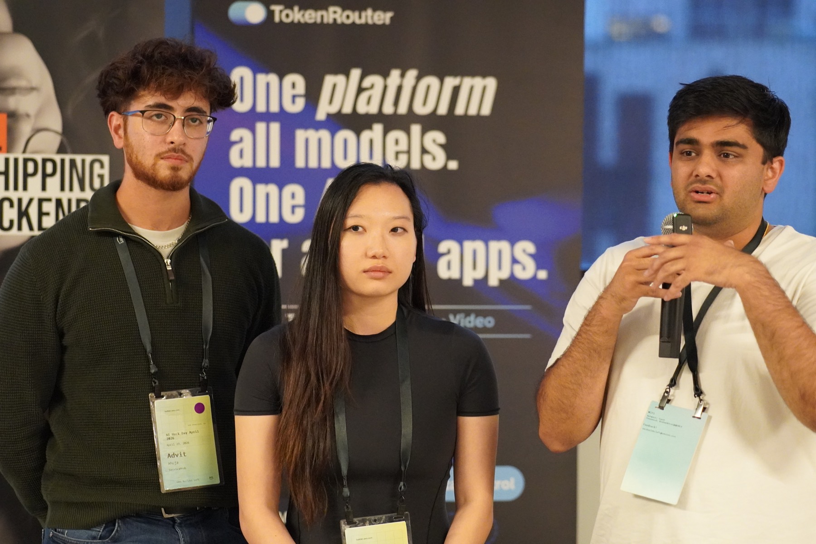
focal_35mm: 112
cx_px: 408
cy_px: 272
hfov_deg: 18.2
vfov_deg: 12.2
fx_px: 2550
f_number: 2.2
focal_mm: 75
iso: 6400
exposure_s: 1/160
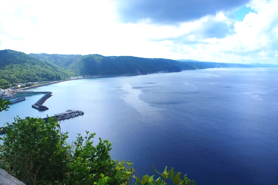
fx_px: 208
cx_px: 139
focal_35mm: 27
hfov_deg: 67.5
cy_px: 92
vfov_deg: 47.8
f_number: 7.1
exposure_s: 1/500
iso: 200
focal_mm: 18
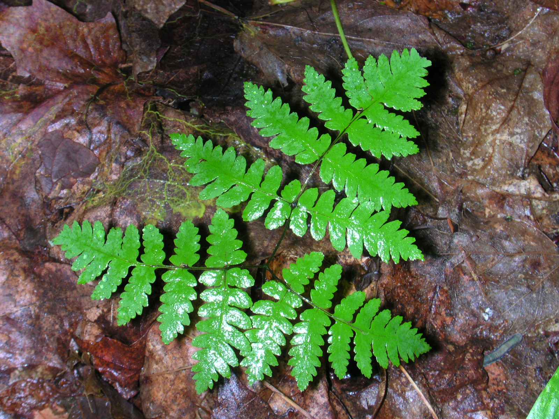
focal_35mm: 64
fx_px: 1034
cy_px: 210
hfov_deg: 30.3
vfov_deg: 22.9
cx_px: 280
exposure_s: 1/60
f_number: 5.9
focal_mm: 9.7
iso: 100
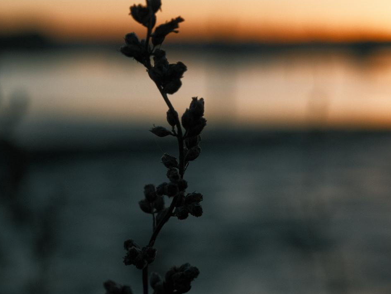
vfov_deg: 13.7
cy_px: 129
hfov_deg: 18.2
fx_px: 1220
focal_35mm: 108
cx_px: 144
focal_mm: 39.3
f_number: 5.6
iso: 640
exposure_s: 1/850
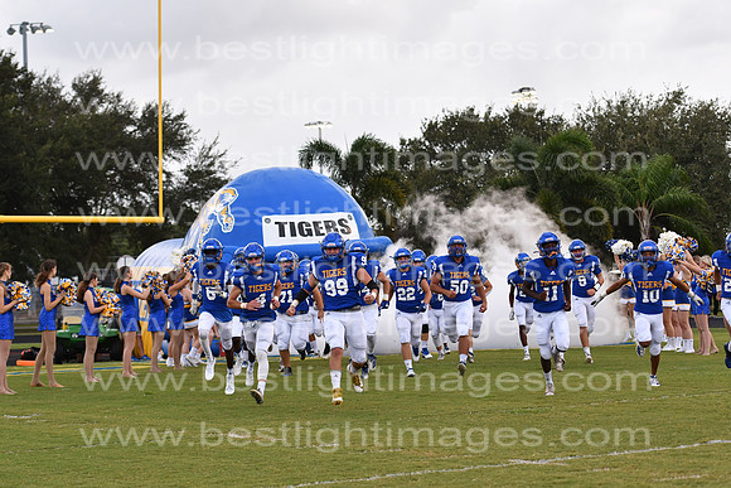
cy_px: 244
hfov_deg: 19.5
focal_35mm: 105
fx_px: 2132
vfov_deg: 13.0
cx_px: 366
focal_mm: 70
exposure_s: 1/1250
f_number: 3.2
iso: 800
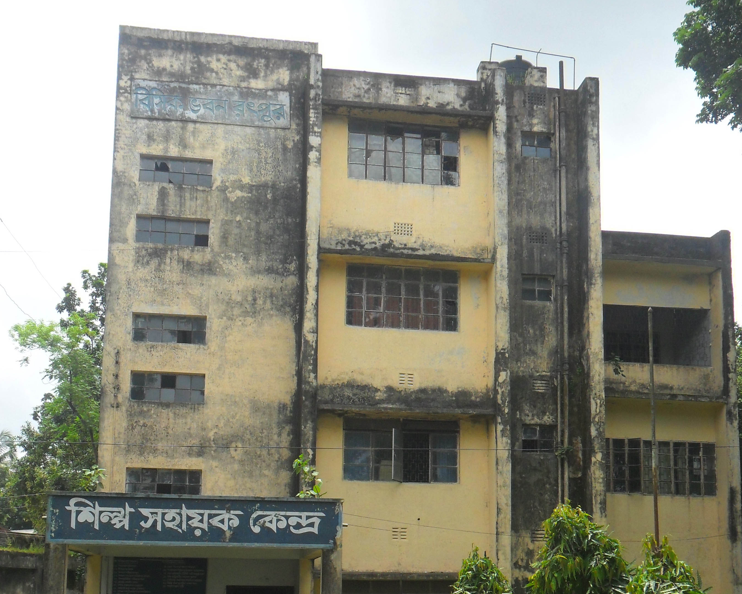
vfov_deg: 30.3
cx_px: 373
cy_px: 445
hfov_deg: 38.0
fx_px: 1076
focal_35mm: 49
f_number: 4
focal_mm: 6.6
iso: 100
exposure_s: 1/500
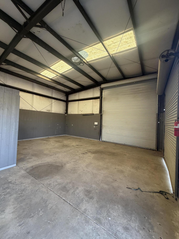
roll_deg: -3.4
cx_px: 90
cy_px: 120
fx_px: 97
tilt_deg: +2.7
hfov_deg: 85.7
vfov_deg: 102.1
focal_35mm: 14
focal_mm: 2.22
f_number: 2.2
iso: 200
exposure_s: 1/121
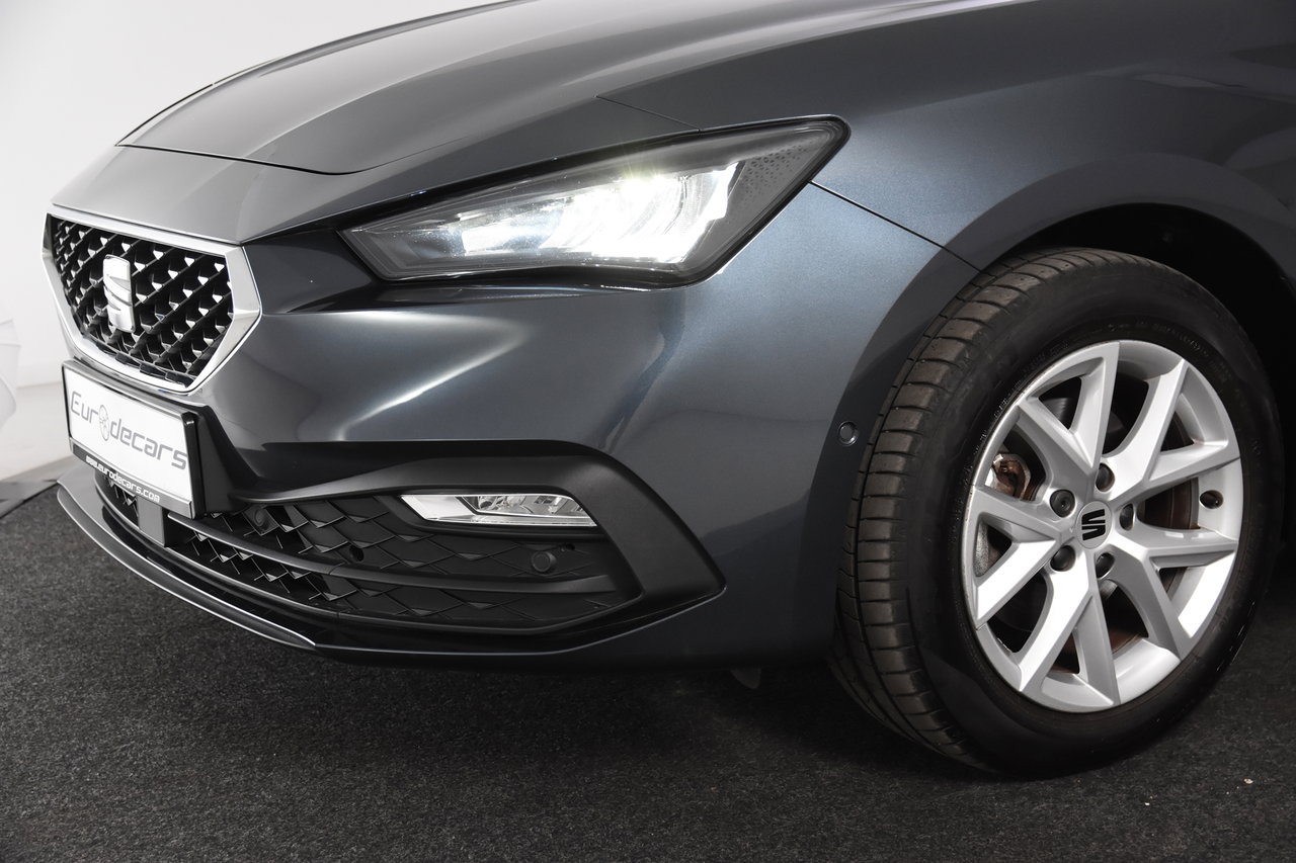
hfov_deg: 35.1
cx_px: 648
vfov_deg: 23.8
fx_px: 2052
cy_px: 432
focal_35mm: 57
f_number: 5
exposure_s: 1/100
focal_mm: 38
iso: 1600
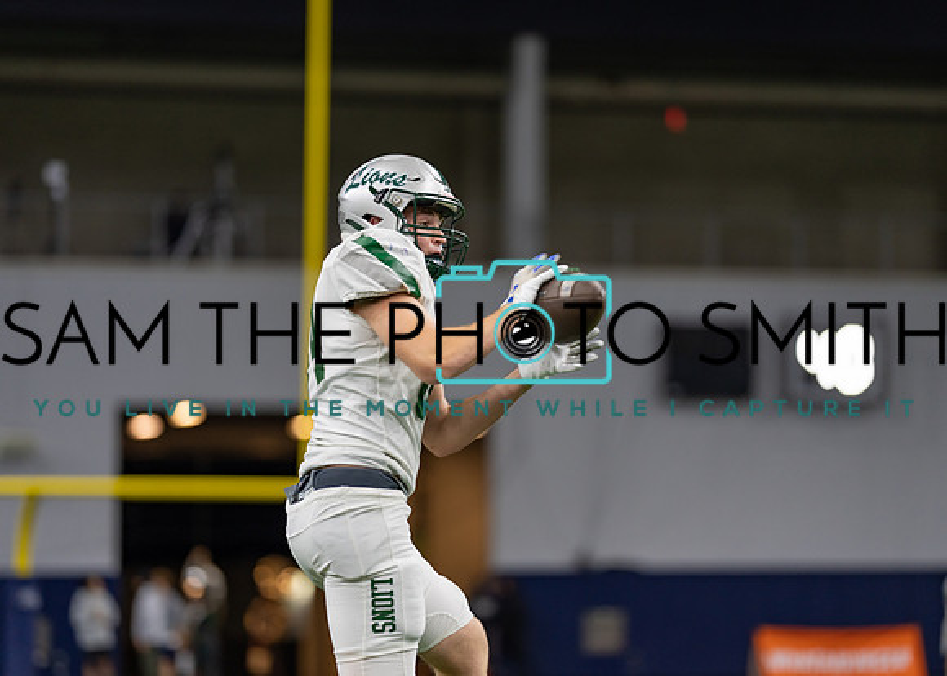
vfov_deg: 10.2
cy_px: 338
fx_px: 3804
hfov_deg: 14.2
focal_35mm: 141
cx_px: 474
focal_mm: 135
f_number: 1.8
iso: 640
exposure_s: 1/1000
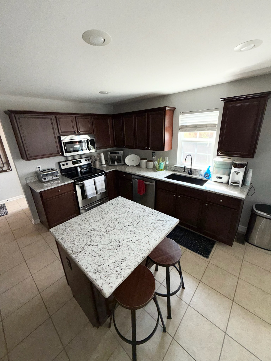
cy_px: 180
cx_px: 136
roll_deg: +3.8
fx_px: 146
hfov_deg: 85.7
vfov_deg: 102.1
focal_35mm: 14
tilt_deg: -17.6
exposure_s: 1/122
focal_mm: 2.22
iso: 64
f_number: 2.2
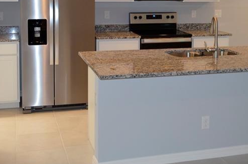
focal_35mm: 56
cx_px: 125
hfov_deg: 35.7
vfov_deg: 23.4
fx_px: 385
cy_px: 19
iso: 800
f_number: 3.5
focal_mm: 18
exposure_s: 1/60
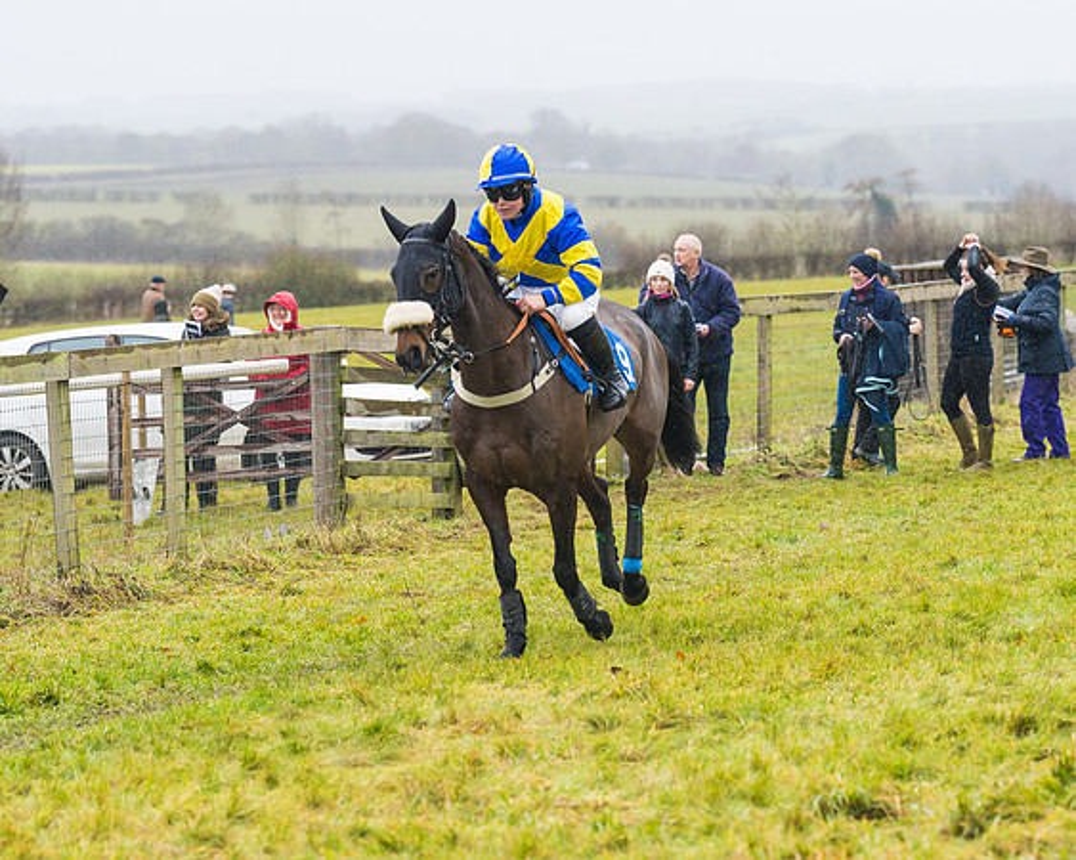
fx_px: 5136
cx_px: 532
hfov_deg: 12.0
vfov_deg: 9.6
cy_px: 456
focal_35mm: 161
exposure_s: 1/1000
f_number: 4
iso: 800
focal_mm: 135
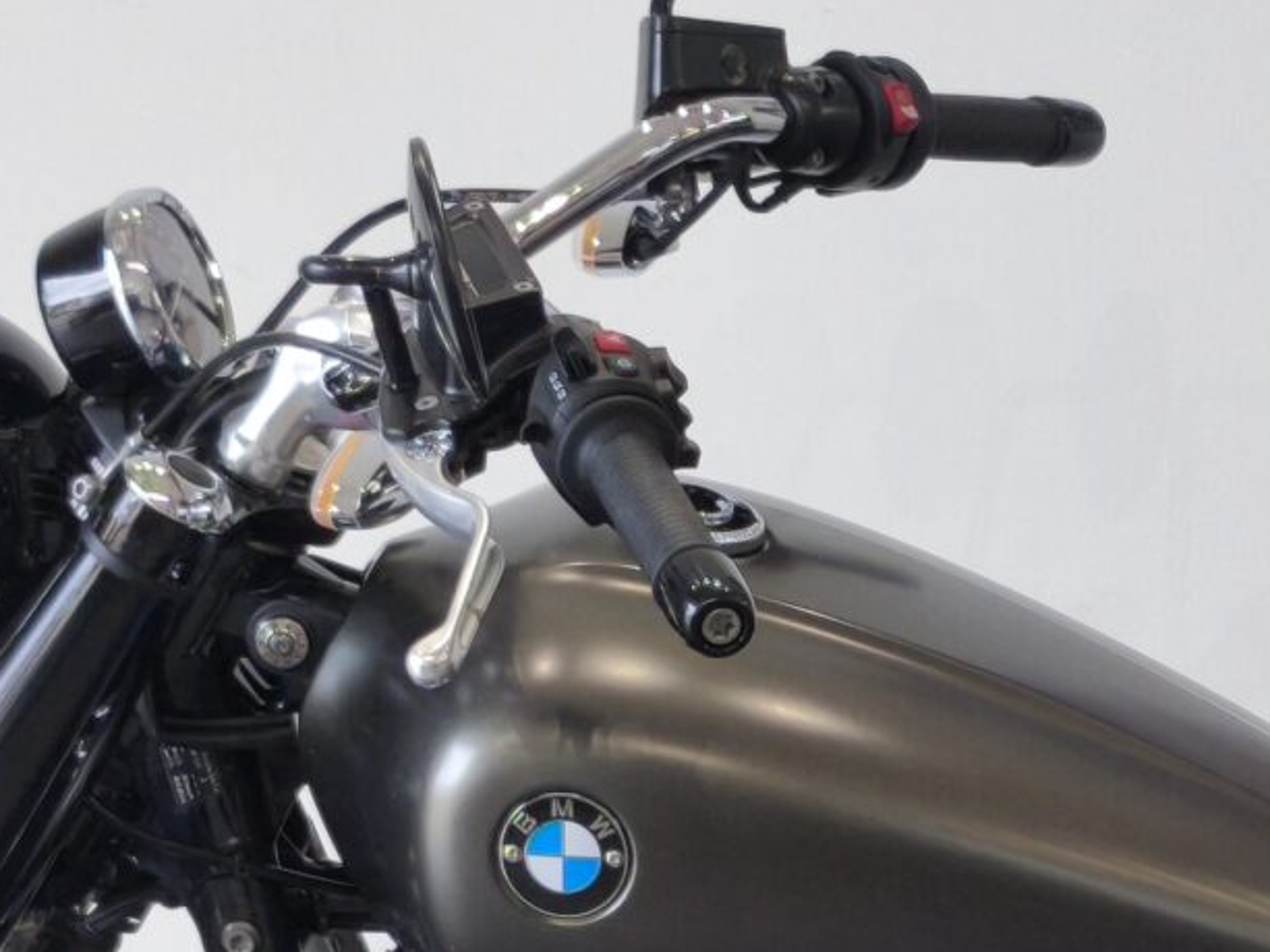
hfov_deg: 10.2
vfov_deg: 7.6
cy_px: 1370
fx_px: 7046
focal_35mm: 192
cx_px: 1365
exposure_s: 1/100
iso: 64
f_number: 1.6
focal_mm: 6.57
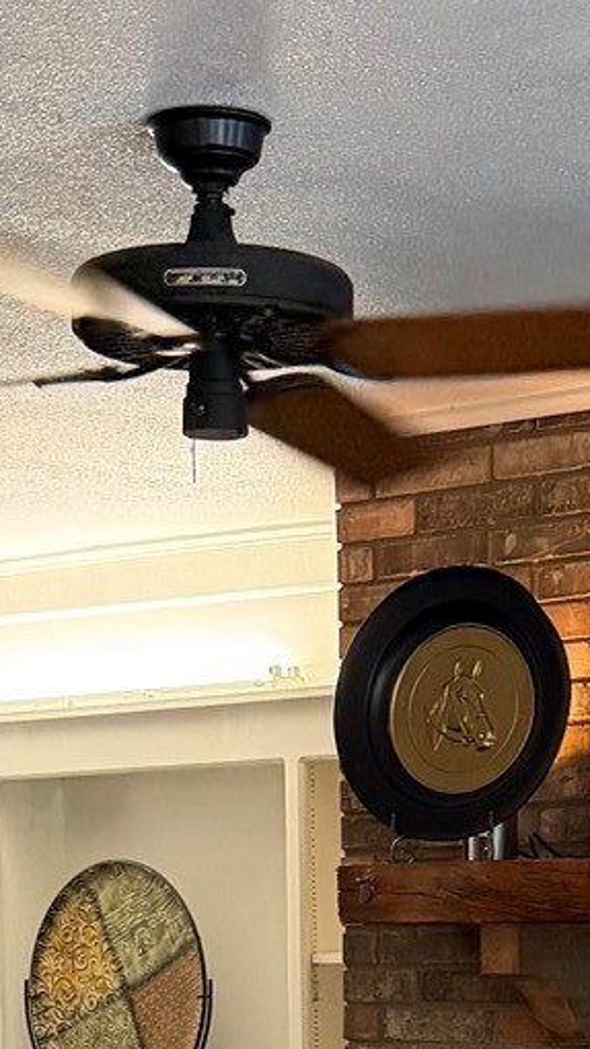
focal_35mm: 105
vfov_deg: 18.8
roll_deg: -0.6
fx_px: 2919
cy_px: 1378
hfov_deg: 11.5
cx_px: 465
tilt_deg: -7.6
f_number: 1.78
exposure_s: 1/60
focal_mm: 6.76
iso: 320
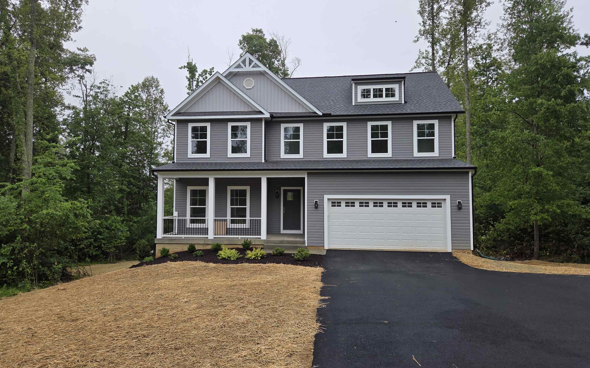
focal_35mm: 25
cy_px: 181
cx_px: 295
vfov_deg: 49.3
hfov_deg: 72.6
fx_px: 402
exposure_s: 1/719
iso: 80
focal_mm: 5.4
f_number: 1.8
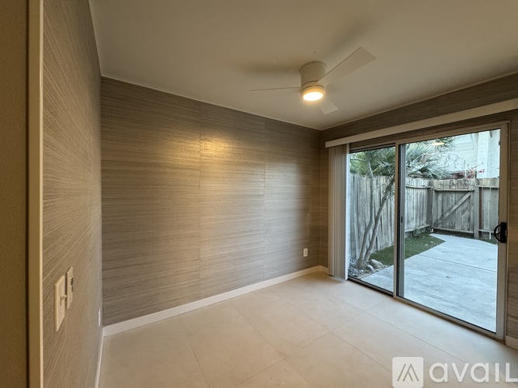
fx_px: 209
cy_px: 194
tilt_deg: -1.3
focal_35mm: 14
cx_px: 259
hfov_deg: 102.1
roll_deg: +0.1
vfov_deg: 85.7
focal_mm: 2.22
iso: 250
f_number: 2.2
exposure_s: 1/120
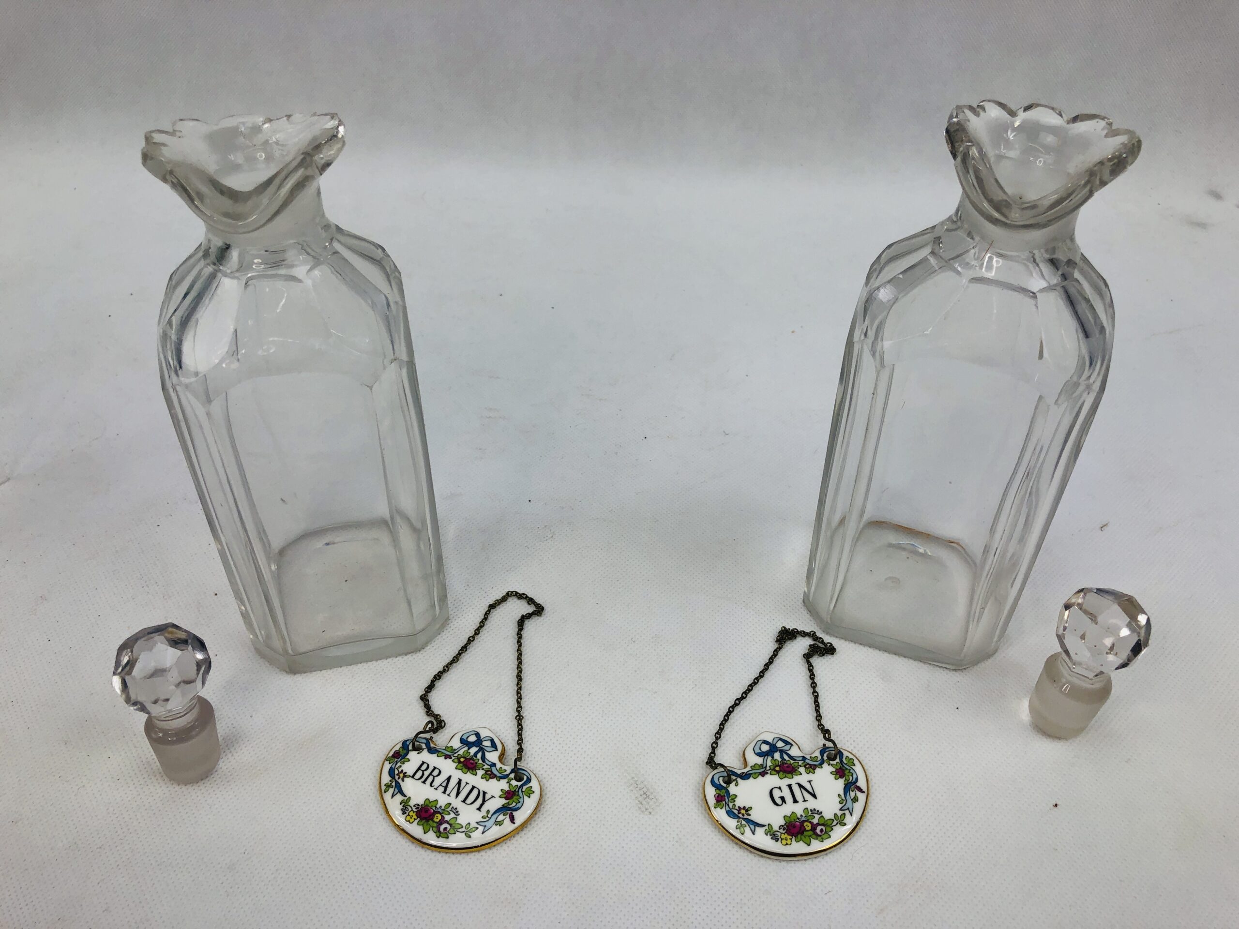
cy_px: 464
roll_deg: +0.9
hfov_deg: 63.4
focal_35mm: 28
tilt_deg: -40.5
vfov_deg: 49.7
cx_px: 620
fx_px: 1002
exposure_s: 1/192
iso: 20
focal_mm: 3.99
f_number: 1.8
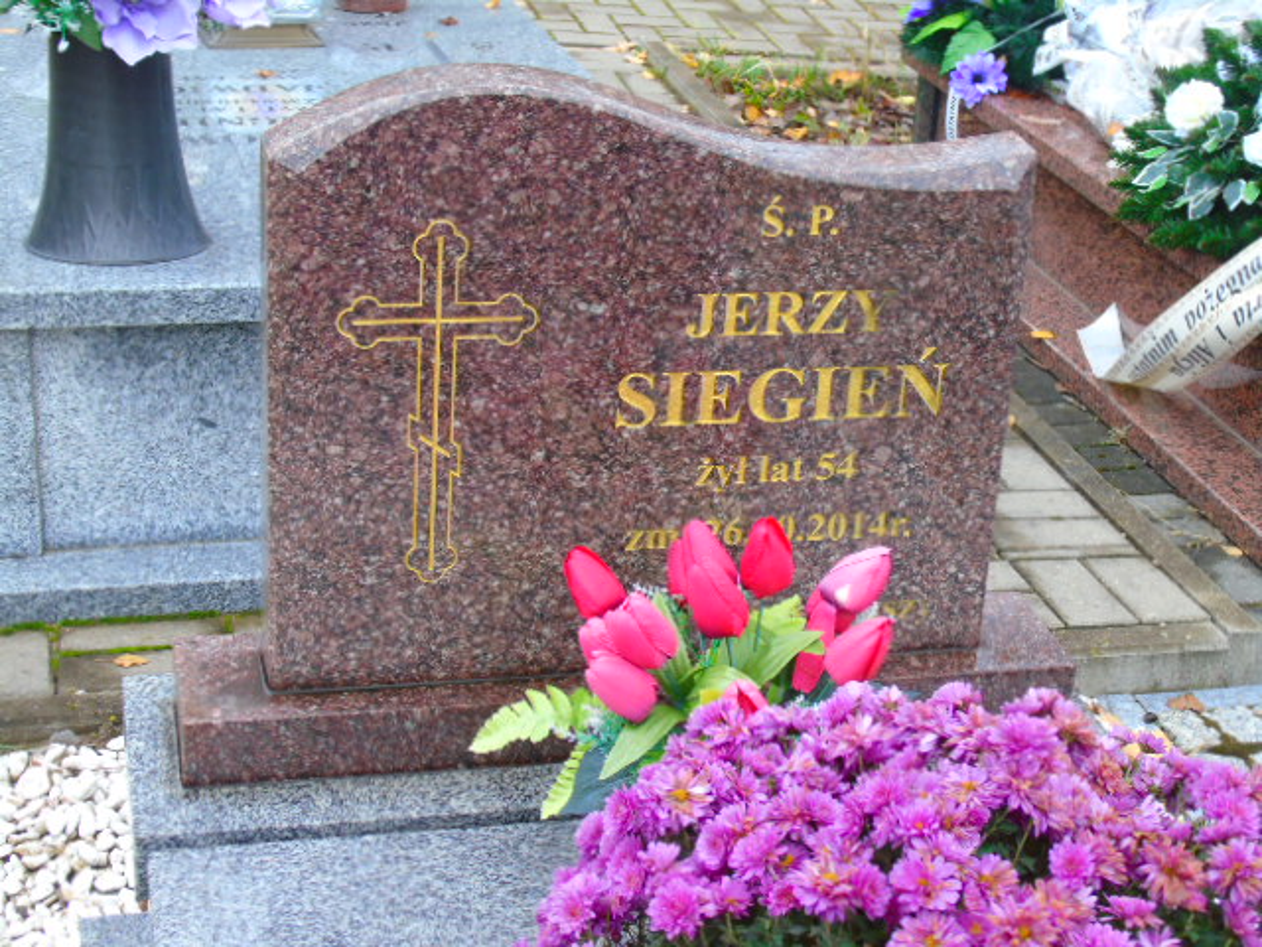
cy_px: 474
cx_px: 631
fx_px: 2260
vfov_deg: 23.7
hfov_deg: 31.2
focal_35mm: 62
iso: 160
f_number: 4.5
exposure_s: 1/30
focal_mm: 11
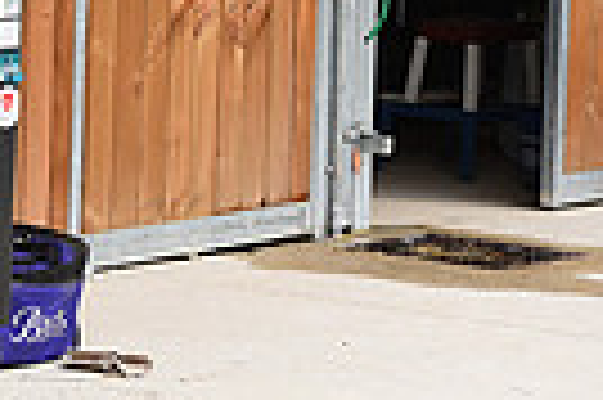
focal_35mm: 302
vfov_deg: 4.5
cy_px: -234
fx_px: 5052
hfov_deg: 6.6
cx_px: -639
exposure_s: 1/800
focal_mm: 70
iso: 320
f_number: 5
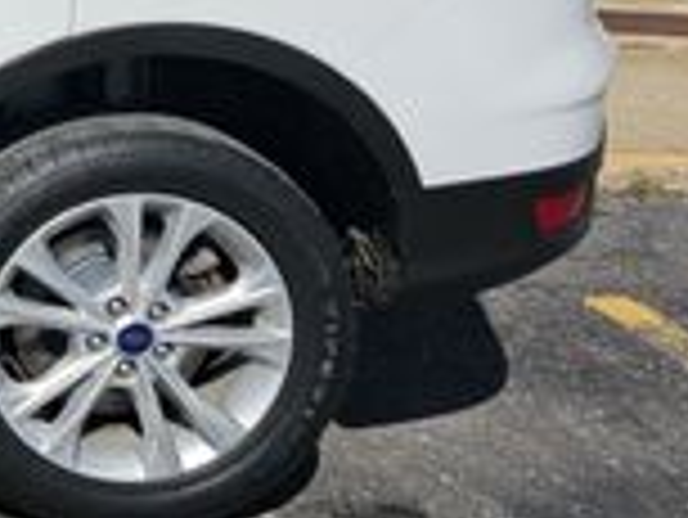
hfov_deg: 16.2
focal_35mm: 96
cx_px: -657
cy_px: 23
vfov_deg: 15.2
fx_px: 1910
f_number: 1.7
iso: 10
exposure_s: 1/1606
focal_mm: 6.3
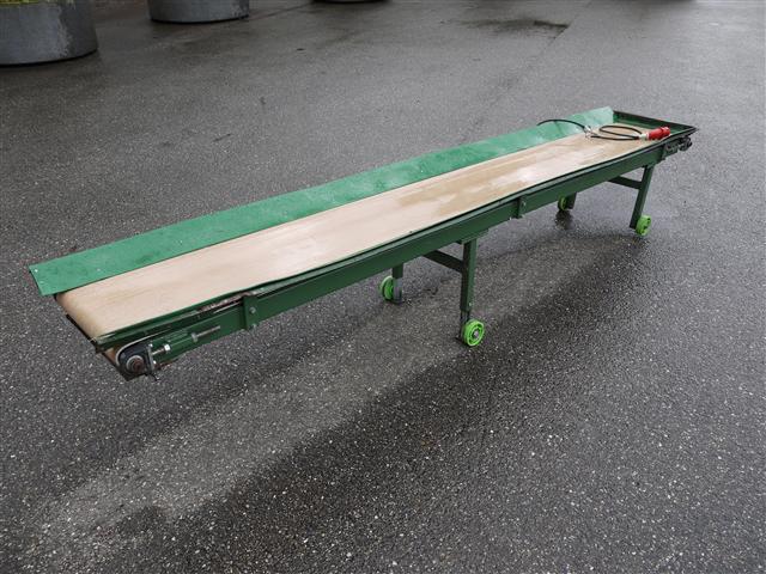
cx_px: 383
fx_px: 620
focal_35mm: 28
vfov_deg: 49.7
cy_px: 287
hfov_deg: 63.4
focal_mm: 14
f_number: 6.3
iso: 100
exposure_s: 1/320
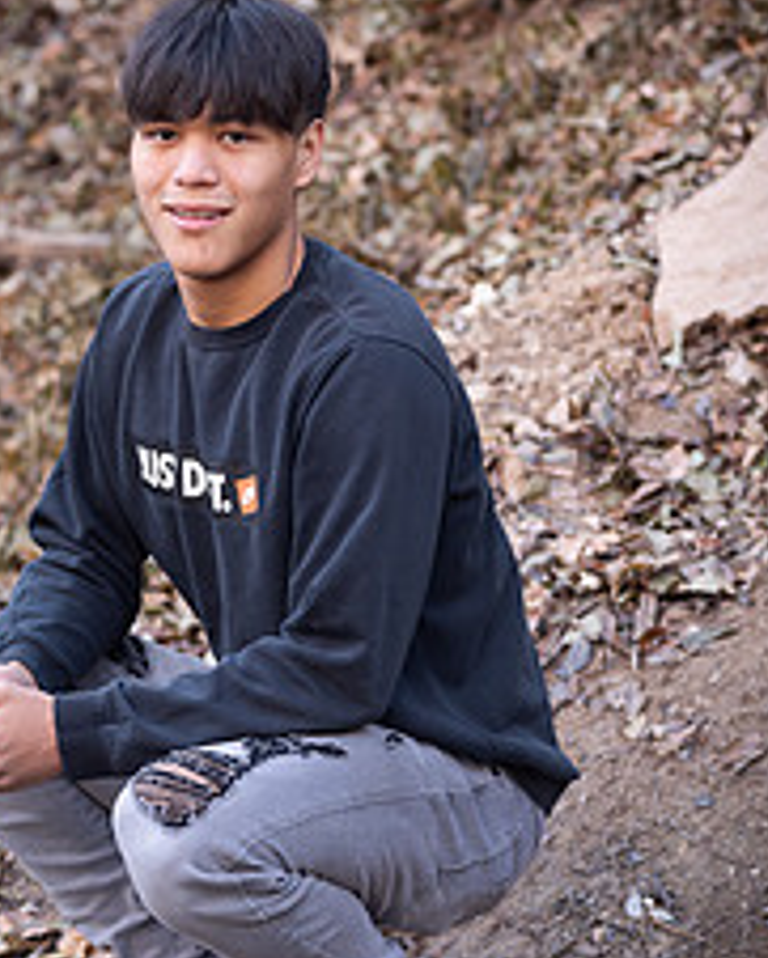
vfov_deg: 12.1
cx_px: 204
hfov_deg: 9.7
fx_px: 4515
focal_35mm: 159
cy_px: 471
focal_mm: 85
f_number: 3.2
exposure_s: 1/125
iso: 100
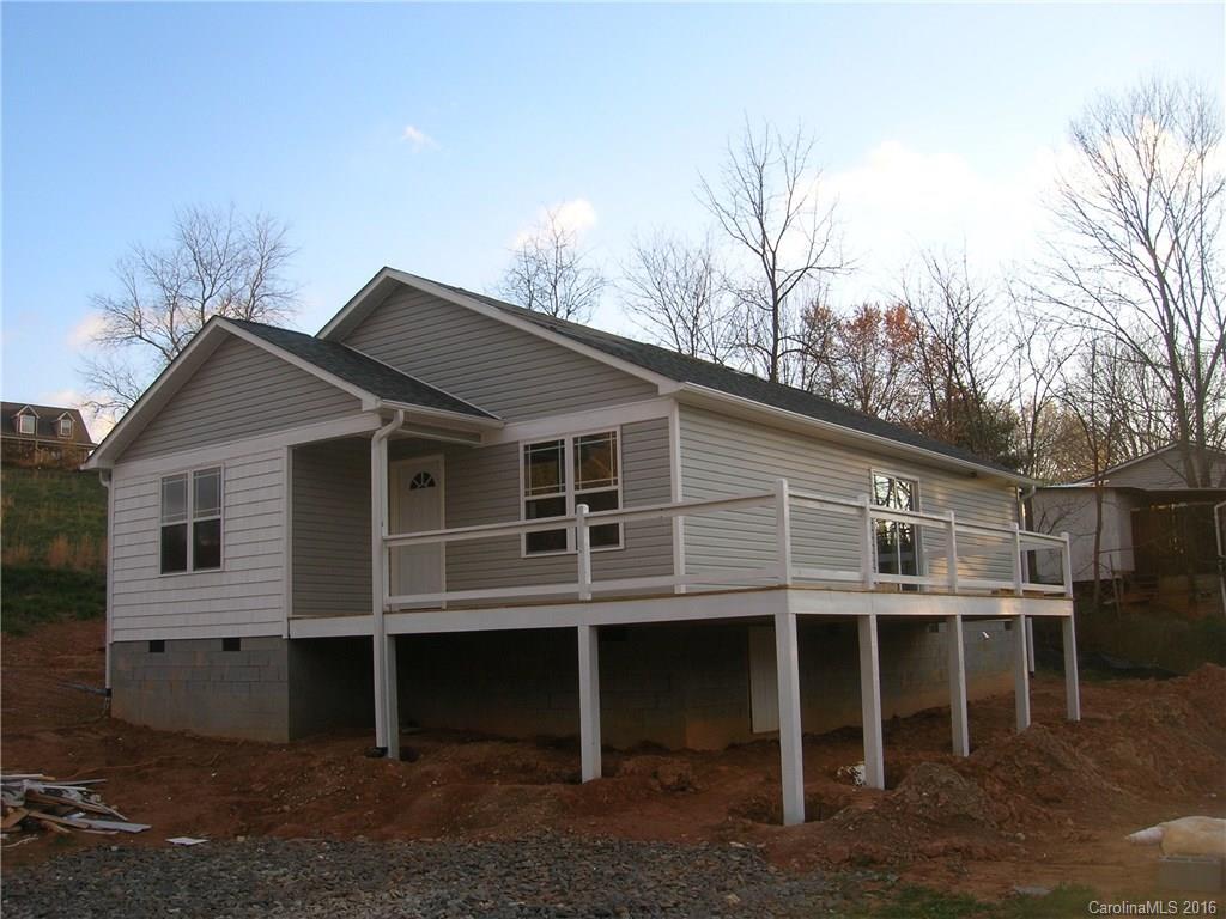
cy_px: 460
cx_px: 613
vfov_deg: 41.8
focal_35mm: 34
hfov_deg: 54.0
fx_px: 1204
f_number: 4.9
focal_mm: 5.7
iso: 50
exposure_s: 1/84
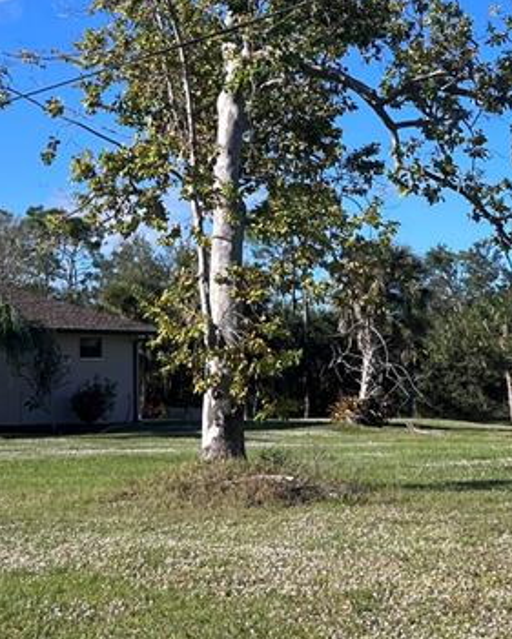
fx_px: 1401
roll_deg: -1.6
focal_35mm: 74
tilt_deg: +5.9
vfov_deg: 25.7
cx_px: 284
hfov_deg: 20.7
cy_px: 275
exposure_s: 1/3460
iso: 50
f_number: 1.5
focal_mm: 5.7
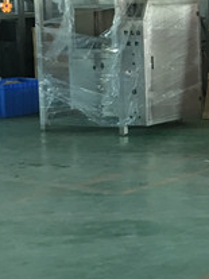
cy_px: 107
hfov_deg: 10.8
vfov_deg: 15.0
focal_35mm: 131
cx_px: 345
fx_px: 1056
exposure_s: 1/33
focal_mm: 4.15
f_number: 2.2
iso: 80
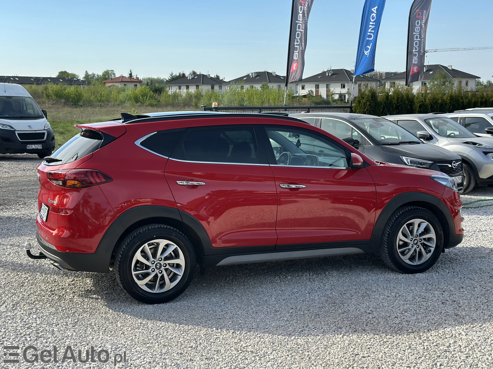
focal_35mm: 48
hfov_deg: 39.7
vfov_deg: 30.3
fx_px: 684
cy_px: 184
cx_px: 246
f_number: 1.78
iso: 80
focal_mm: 6.86
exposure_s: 1/2203
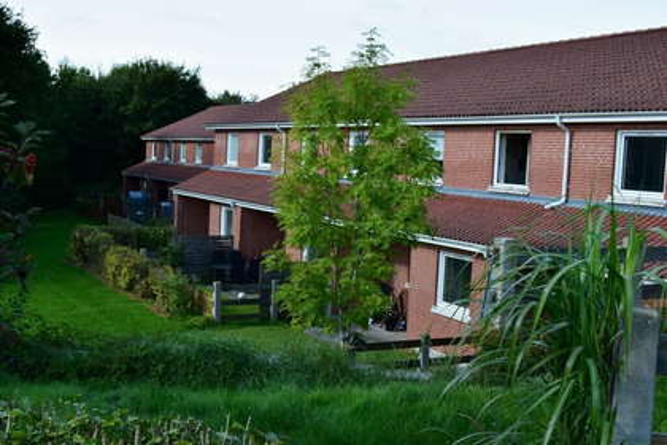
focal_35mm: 45
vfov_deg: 29.9
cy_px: 222
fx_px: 834
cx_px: 334
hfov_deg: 43.6
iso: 400
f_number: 10
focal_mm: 30
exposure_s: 1/250
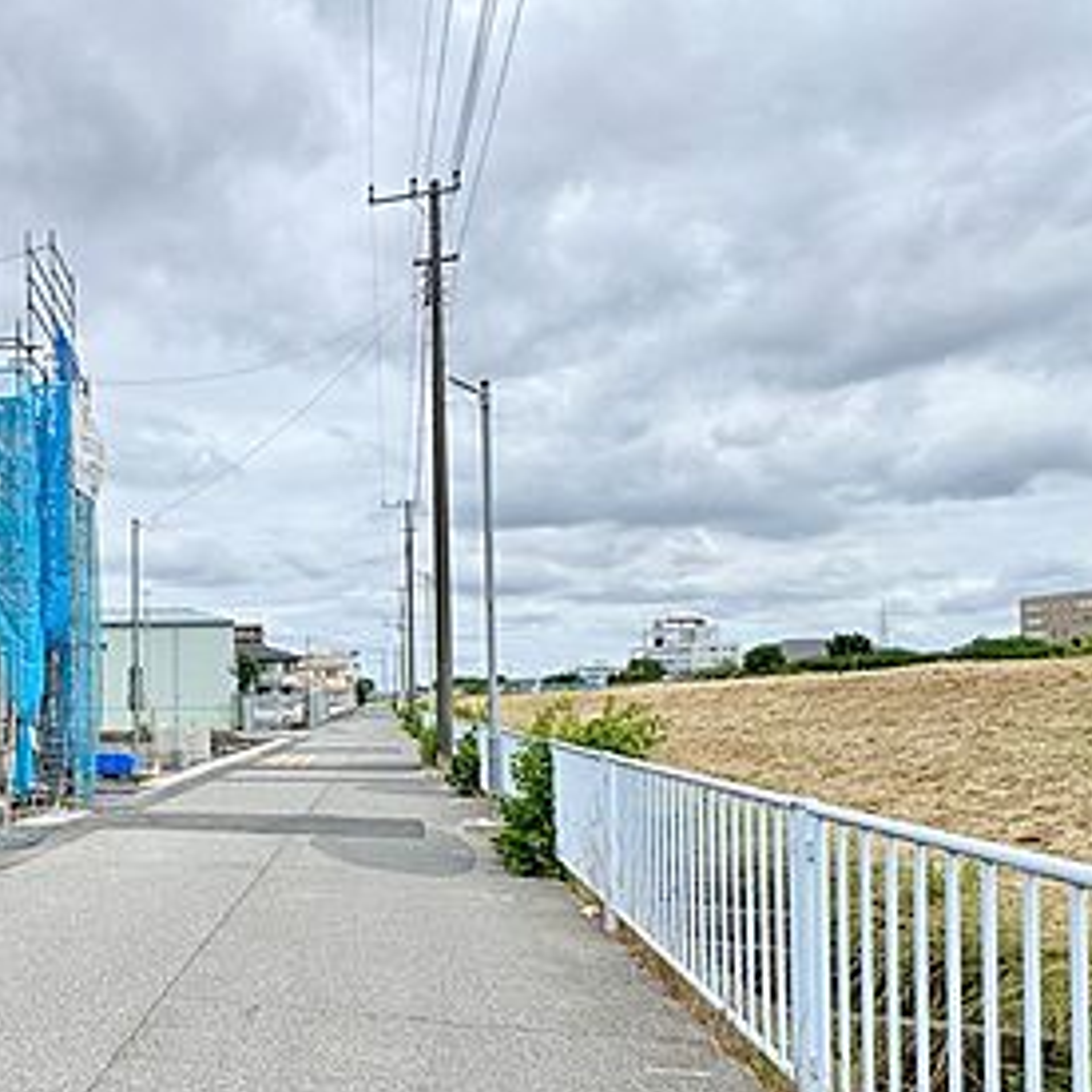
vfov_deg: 58.2
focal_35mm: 27
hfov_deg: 49.9
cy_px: 695
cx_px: 40
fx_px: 964
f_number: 2.2
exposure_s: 1/2674
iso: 50
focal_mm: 2.22
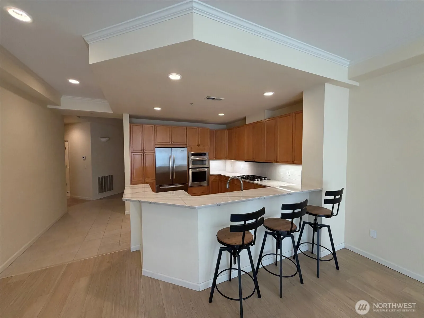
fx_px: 171
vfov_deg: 85.7
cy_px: 159
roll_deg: +1.0
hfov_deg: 102.1
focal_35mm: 14
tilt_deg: -2.6
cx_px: 212
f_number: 2.2
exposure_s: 1/118
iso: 320
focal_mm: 2.22
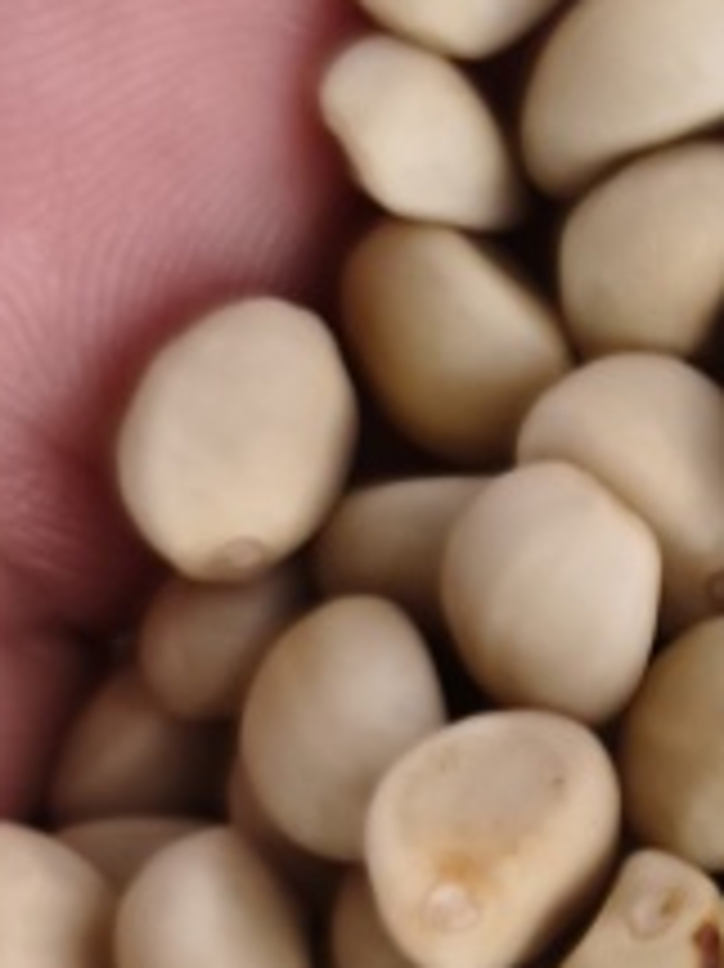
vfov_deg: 16.9
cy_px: 952
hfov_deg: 12.0
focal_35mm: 114
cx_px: 1304
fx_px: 3182
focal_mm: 5.5
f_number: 1.75
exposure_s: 1/60
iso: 697
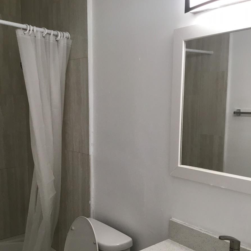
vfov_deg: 44.5
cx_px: 126
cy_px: 159
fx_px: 304
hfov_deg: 44.9
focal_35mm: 37
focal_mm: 3.3
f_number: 2.4
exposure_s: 1/30
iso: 40
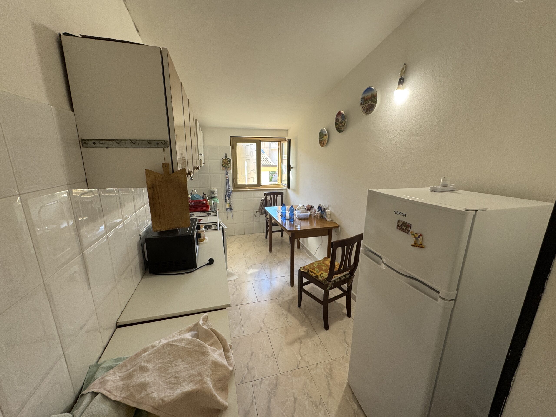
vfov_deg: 85.7
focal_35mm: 14
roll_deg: +0.8
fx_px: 225
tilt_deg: -13.2
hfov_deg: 102.1
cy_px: 208
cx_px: 278
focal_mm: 2.22
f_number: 2.2
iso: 125
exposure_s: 1/100
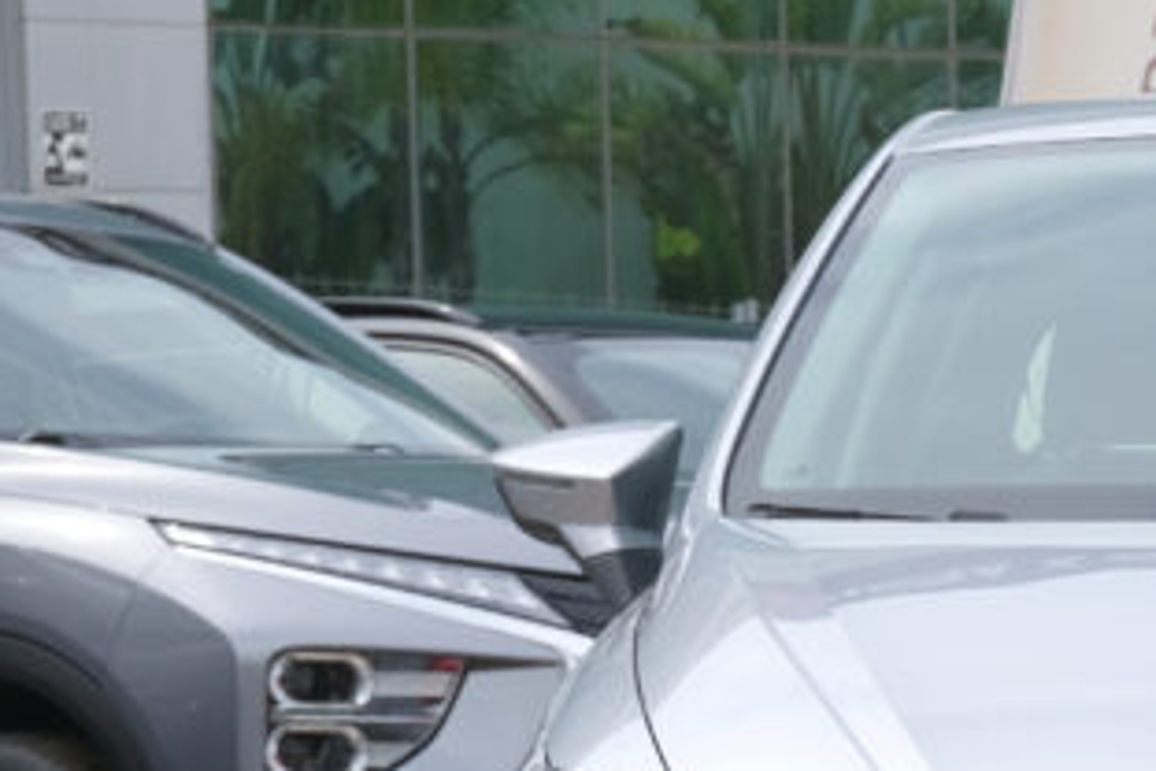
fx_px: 6839
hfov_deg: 9.5
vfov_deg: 6.4
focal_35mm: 213
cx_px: 1530
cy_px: 958
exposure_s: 1/200
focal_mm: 43.2
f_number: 9
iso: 160
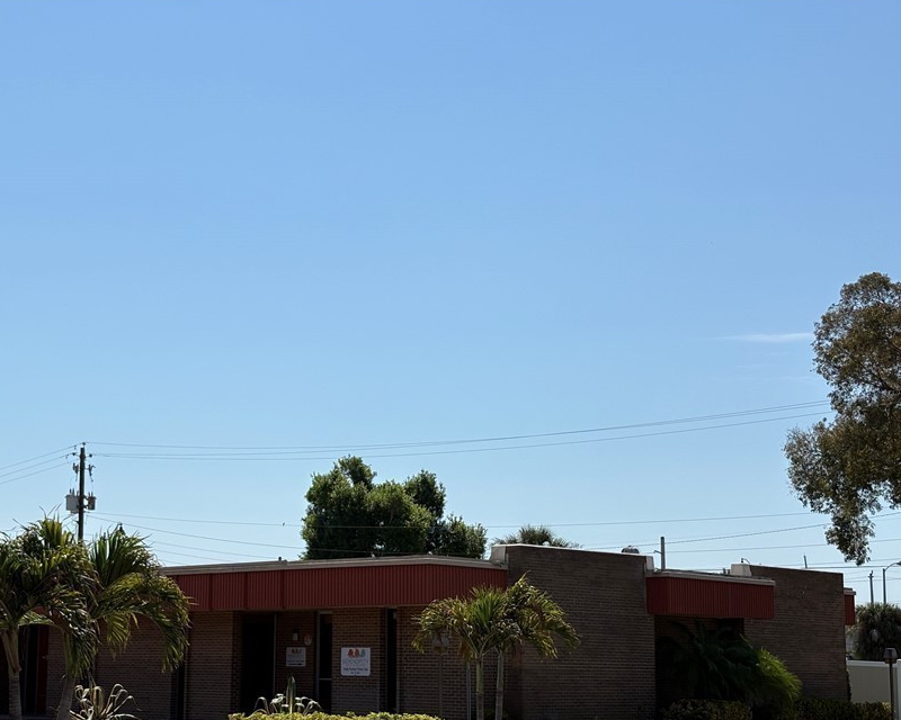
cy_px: 420
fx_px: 1733
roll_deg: -0.8
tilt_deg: +8.7
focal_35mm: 65
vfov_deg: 23.5
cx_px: 383
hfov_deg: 29.1
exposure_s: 1/6369
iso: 25
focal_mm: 5.96
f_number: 1.6
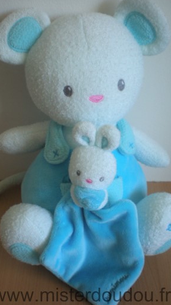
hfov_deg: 28.3
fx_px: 339
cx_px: 81
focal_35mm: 42
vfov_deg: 48.4
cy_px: 152
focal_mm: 6.3
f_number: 3.1
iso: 150
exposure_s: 1/61.8
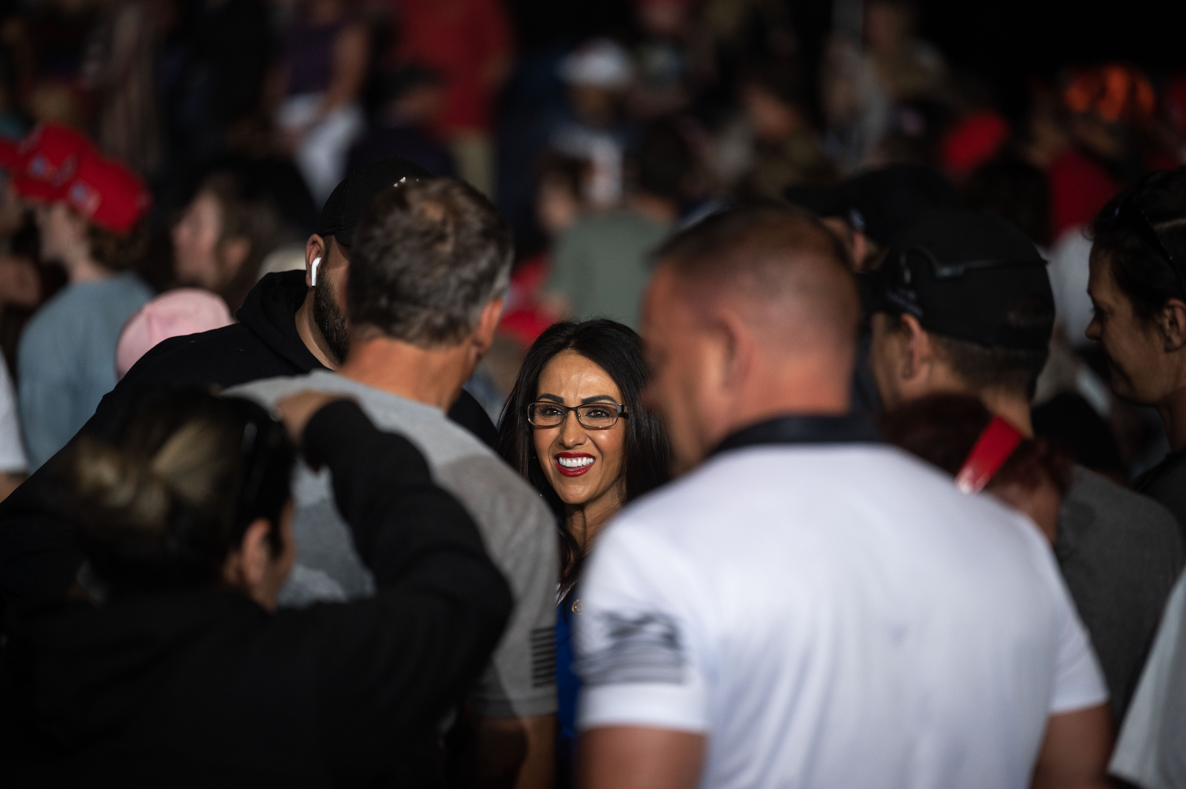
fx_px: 6584
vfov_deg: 6.9
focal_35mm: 200
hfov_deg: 10.3
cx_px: 593
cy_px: 394
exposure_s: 1/1000
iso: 800
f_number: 2.8
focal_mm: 200
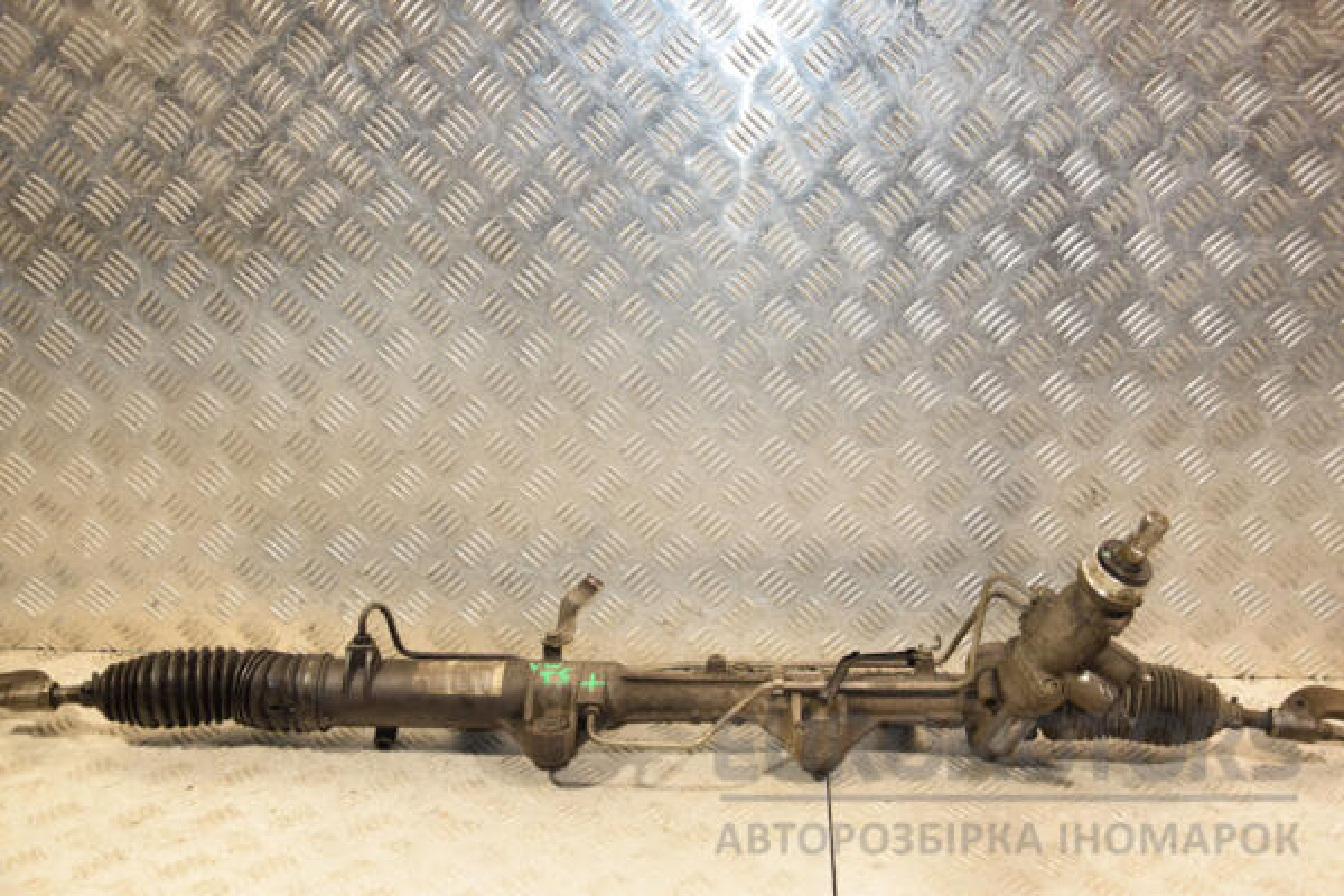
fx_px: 1400
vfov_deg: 35.5
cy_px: 448
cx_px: 672
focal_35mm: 38
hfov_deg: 51.3
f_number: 5
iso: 800
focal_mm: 25
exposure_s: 1/200
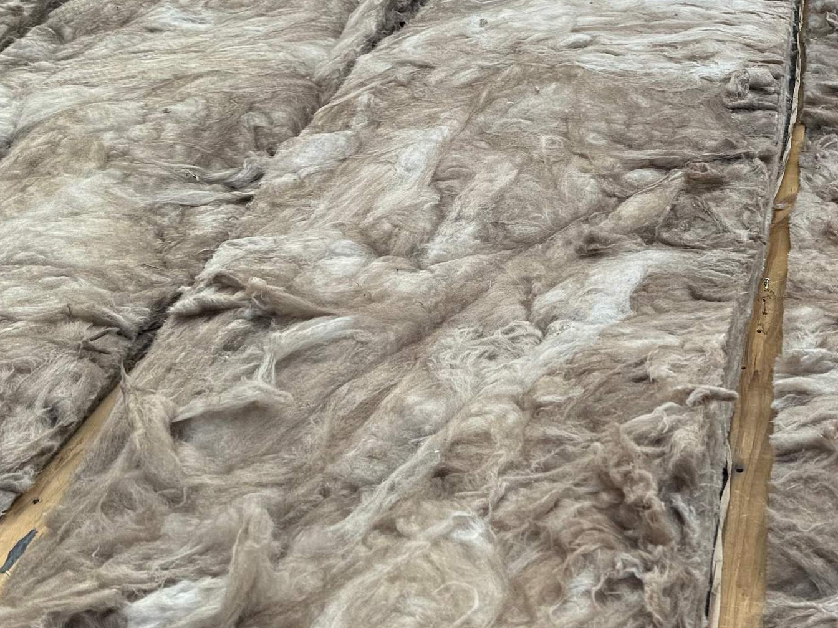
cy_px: 140
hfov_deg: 25.9
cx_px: 801
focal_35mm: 72
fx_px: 1743
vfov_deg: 20.2
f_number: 1.78
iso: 80
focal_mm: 6.76
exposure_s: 1/481
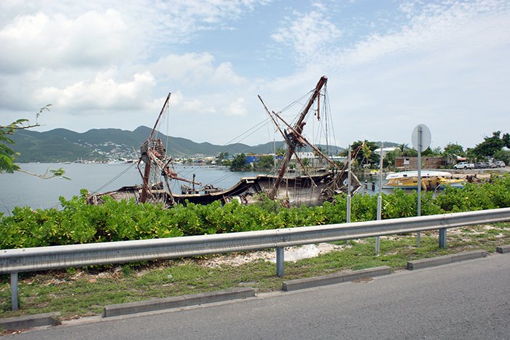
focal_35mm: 30
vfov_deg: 43.6
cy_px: 170
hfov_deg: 62.0
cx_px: 255
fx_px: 425
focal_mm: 20
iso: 100
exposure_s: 1/800
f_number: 5
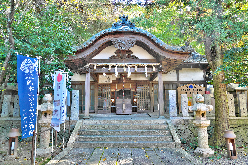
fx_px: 165
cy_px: 82
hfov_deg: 73.7
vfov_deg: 53.1
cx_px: 124
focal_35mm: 24
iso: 200
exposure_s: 1/20
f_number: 11
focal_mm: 24
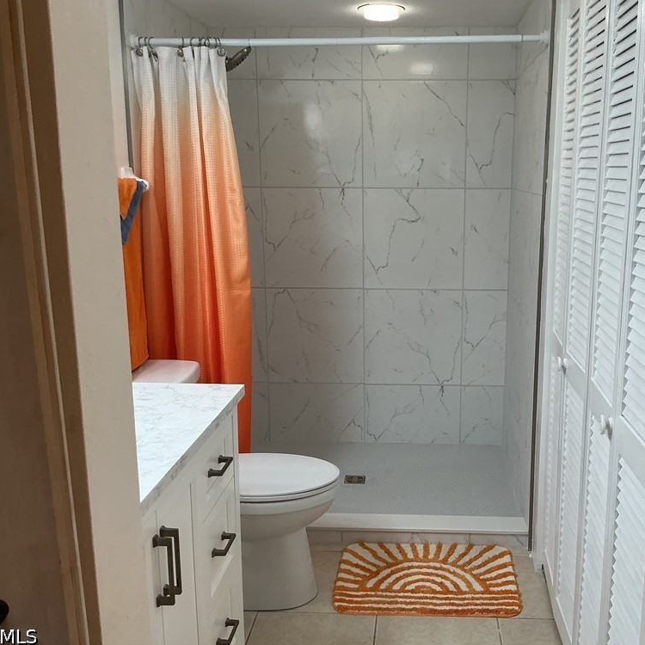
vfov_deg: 47.2
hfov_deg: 46.9
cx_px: 396
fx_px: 738
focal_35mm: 35
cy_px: 321
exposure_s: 1/120
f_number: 1.8
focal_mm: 3
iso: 64
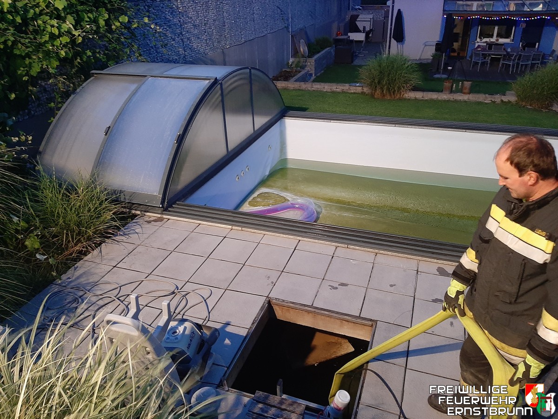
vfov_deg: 53.1
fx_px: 419
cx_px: 279
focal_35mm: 26
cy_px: 210
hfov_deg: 67.3
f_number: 1.7
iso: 320
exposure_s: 1/25
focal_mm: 3.93
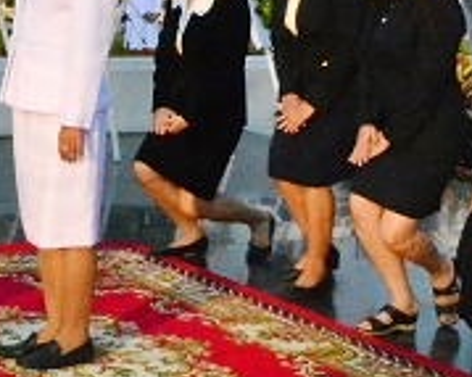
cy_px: -49
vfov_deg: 13.3
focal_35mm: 113
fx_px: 1578
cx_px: 16
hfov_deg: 16.7
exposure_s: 1/1250
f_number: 18
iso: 6400
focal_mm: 18
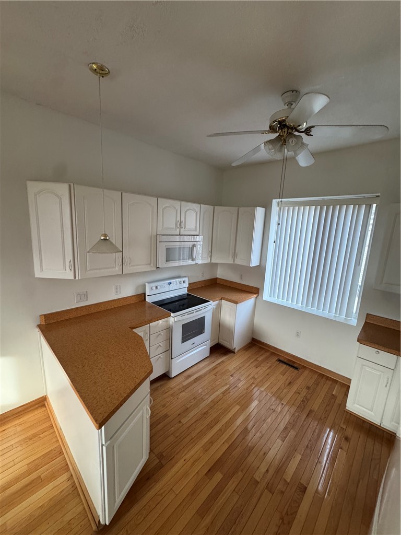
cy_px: 268
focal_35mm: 14
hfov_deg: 85.7
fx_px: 216
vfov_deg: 102.1
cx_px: 200
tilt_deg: -11.4
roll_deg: -2.4
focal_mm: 2.22
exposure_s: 1/97
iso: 320
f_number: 2.2
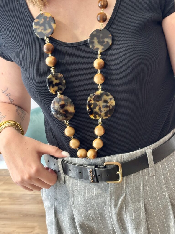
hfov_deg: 28.0
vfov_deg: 36.8
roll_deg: +8.7
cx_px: 88
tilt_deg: -15.2
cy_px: 117
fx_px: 351
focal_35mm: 52
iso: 100
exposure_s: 1/50
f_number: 1.6
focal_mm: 5.96
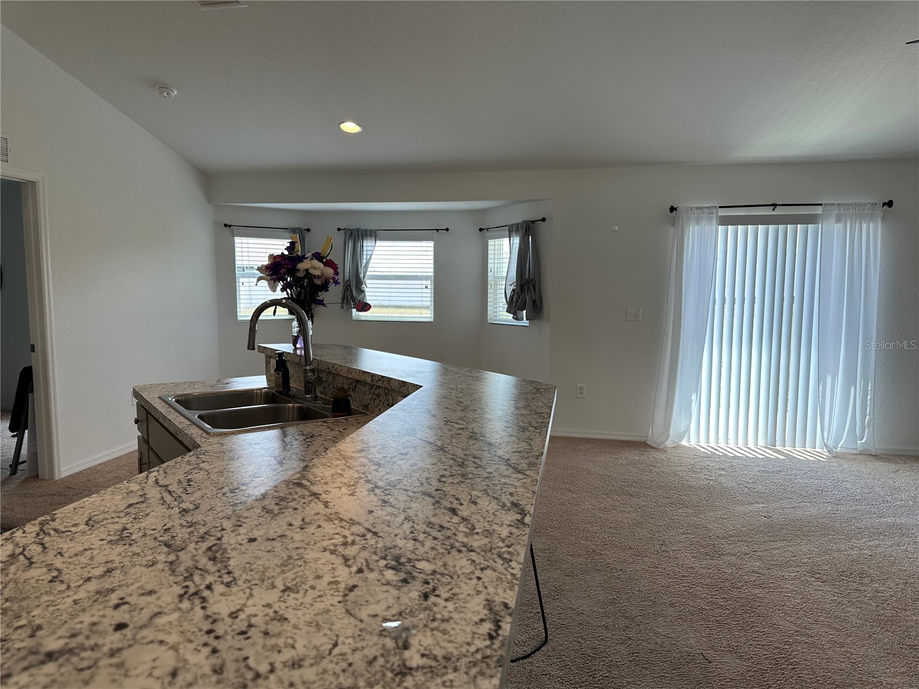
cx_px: 460
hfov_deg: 71.6
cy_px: 344
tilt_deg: -4.8
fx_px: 637
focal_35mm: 24
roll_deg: -0.1
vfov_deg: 56.8
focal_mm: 6.86
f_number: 1.78
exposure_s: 1/220
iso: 80
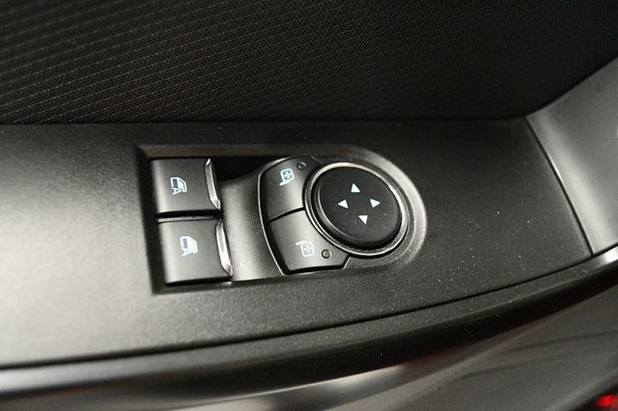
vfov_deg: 39.9
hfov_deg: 57.2
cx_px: 309
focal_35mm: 33
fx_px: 566
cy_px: 206
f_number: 4
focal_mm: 22
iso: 7200
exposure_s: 1/60
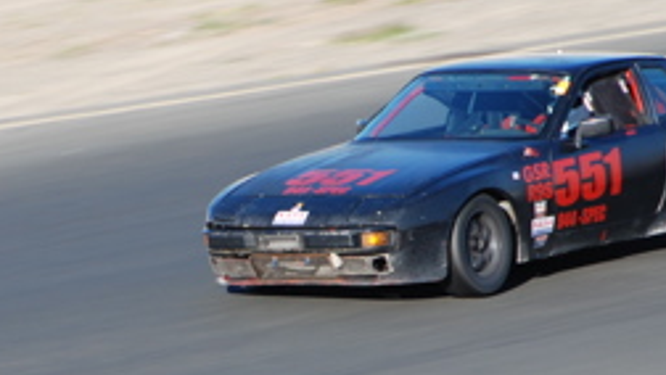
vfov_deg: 1.5
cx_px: 229
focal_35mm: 799
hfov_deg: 2.7
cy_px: 277
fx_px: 14116
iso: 100
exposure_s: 1/200
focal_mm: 200
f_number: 5.6
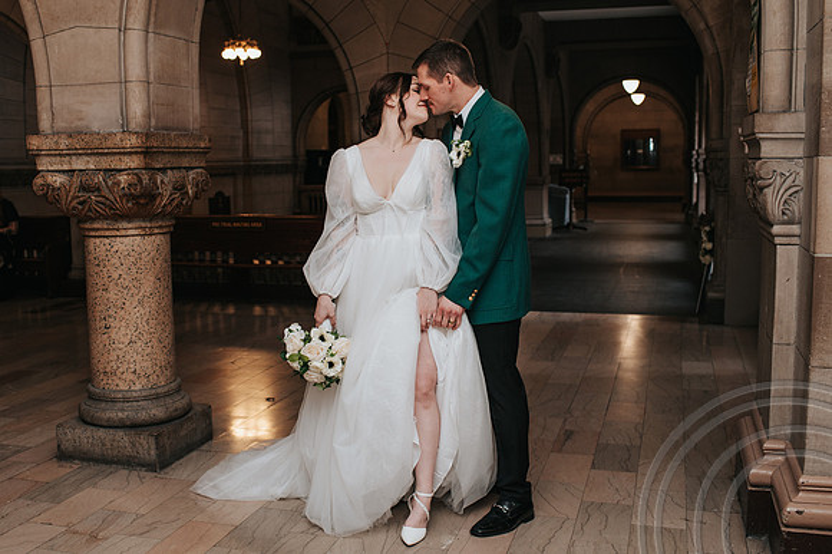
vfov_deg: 33.0
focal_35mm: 40
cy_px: 285
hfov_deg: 48.0
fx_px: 934
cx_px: 378
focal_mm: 35
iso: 800
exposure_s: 1/200
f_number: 3.2
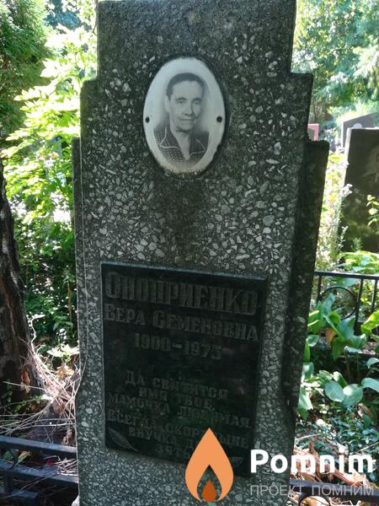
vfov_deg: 67.3
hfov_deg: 53.1
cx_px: 190
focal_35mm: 26
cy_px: 253
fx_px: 380
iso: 100
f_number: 2.2
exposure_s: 1/33.3
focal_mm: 3.83
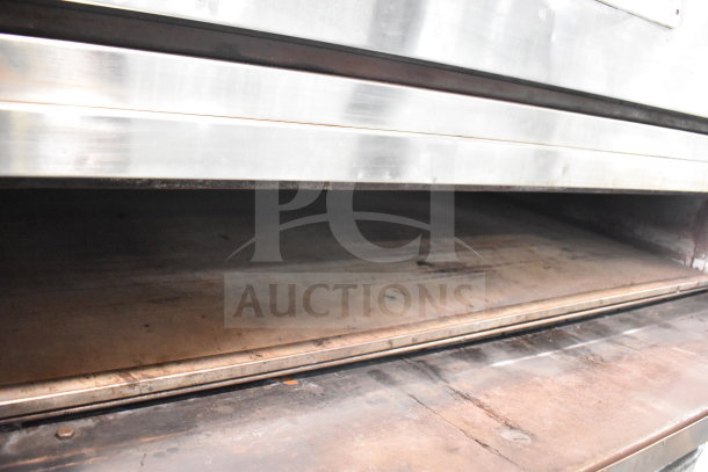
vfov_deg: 43.6
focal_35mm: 30
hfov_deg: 61.9
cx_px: 354
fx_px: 590
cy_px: 236
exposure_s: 1/80
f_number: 4.5
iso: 6400
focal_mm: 20
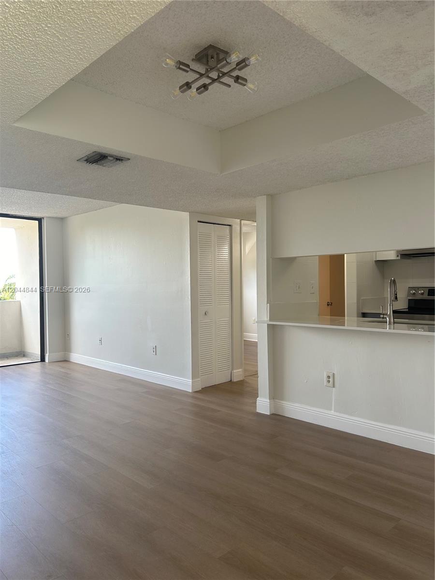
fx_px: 436
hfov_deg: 53.1
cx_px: 218
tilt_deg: -1.6
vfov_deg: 67.3
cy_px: 290
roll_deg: -0.8
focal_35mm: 26
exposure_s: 1/121
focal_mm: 5.7
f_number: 1.5
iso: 40
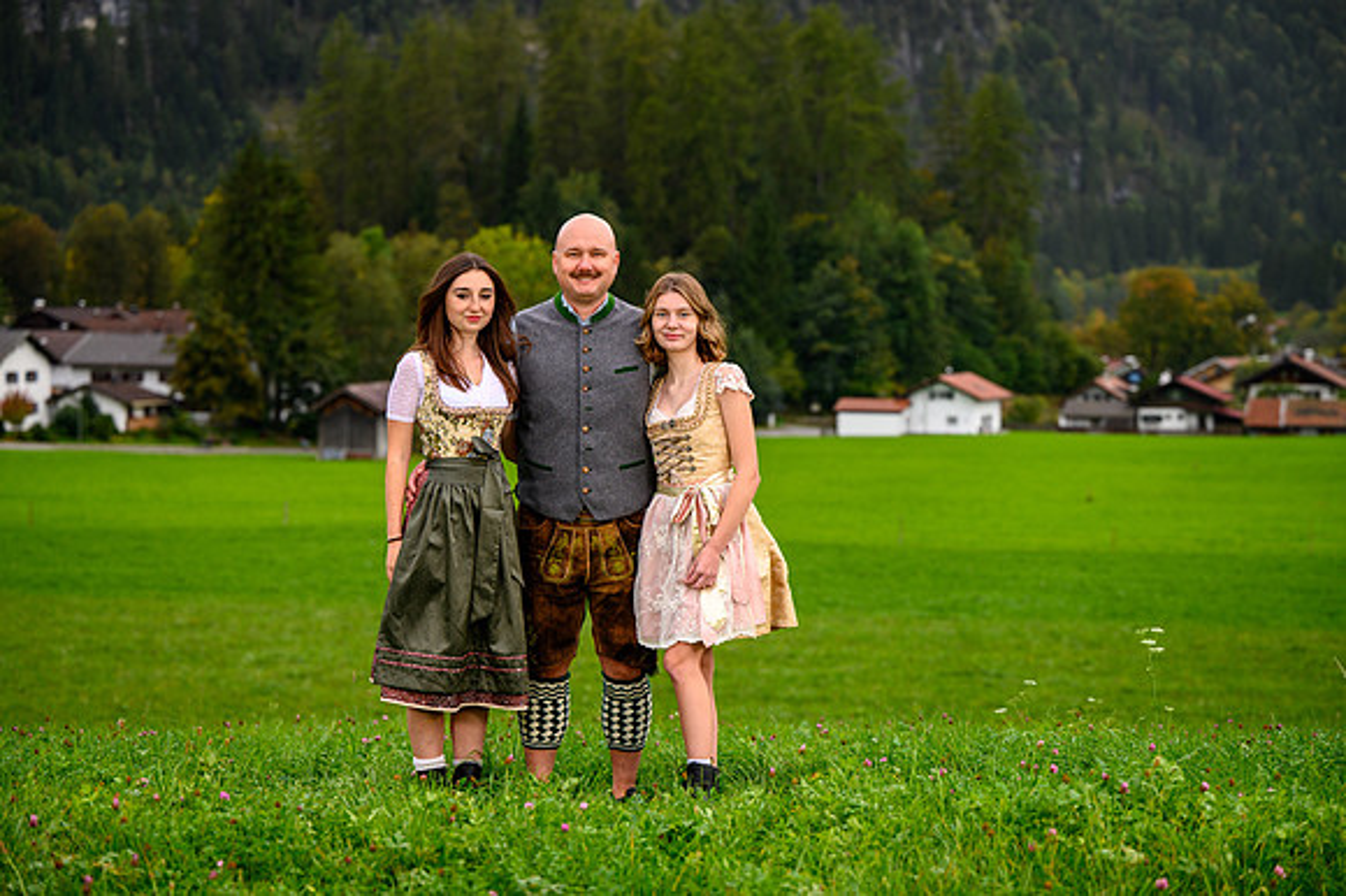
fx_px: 3288
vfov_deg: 15.5
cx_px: 673
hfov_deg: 23.1
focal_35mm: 88
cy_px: 448
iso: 200
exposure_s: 1/160
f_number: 3.5
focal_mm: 88
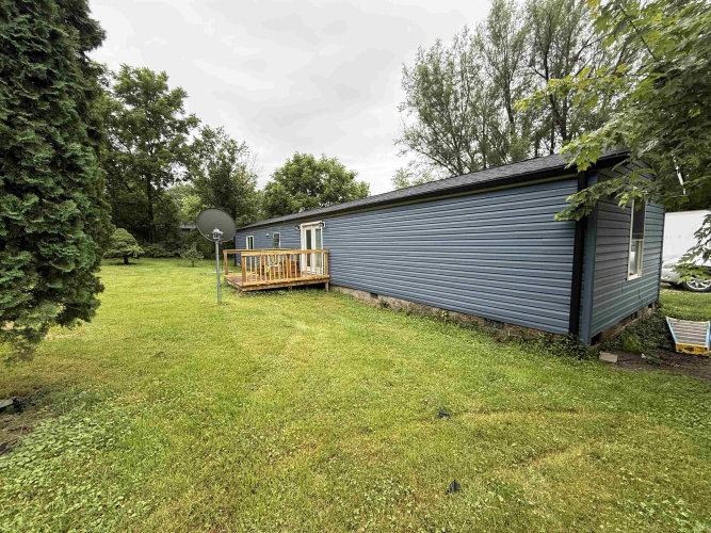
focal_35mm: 14
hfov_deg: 102.1
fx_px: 288
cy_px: 266
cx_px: 356
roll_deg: +0.8
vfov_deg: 85.7
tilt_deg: -5.0
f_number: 2.2
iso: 64
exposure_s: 1/390
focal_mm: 2.22
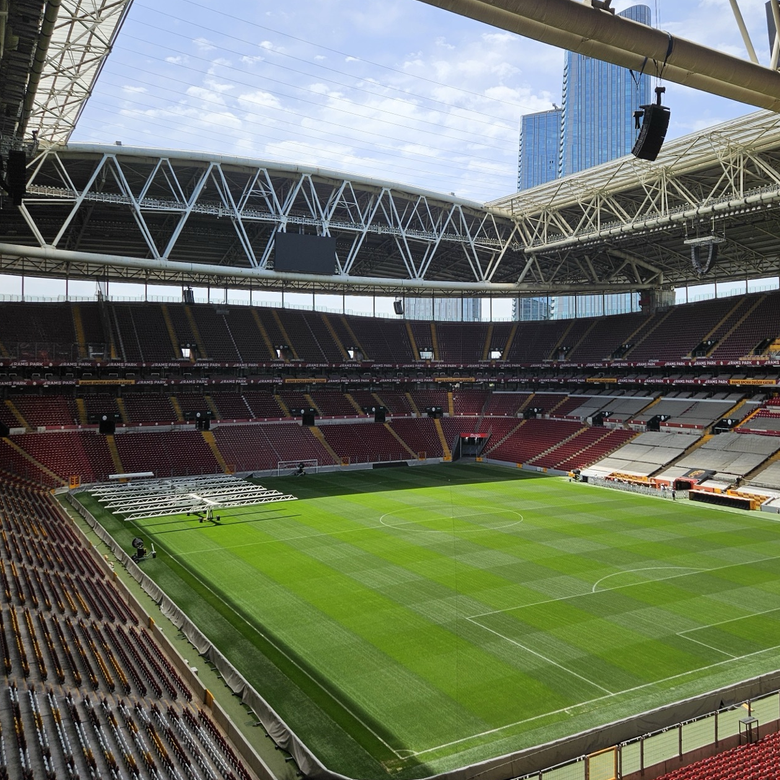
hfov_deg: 52.0
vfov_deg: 52.4
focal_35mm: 31
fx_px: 790
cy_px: 350
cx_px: 488
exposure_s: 1/1650
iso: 32
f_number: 1.8
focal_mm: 5.4
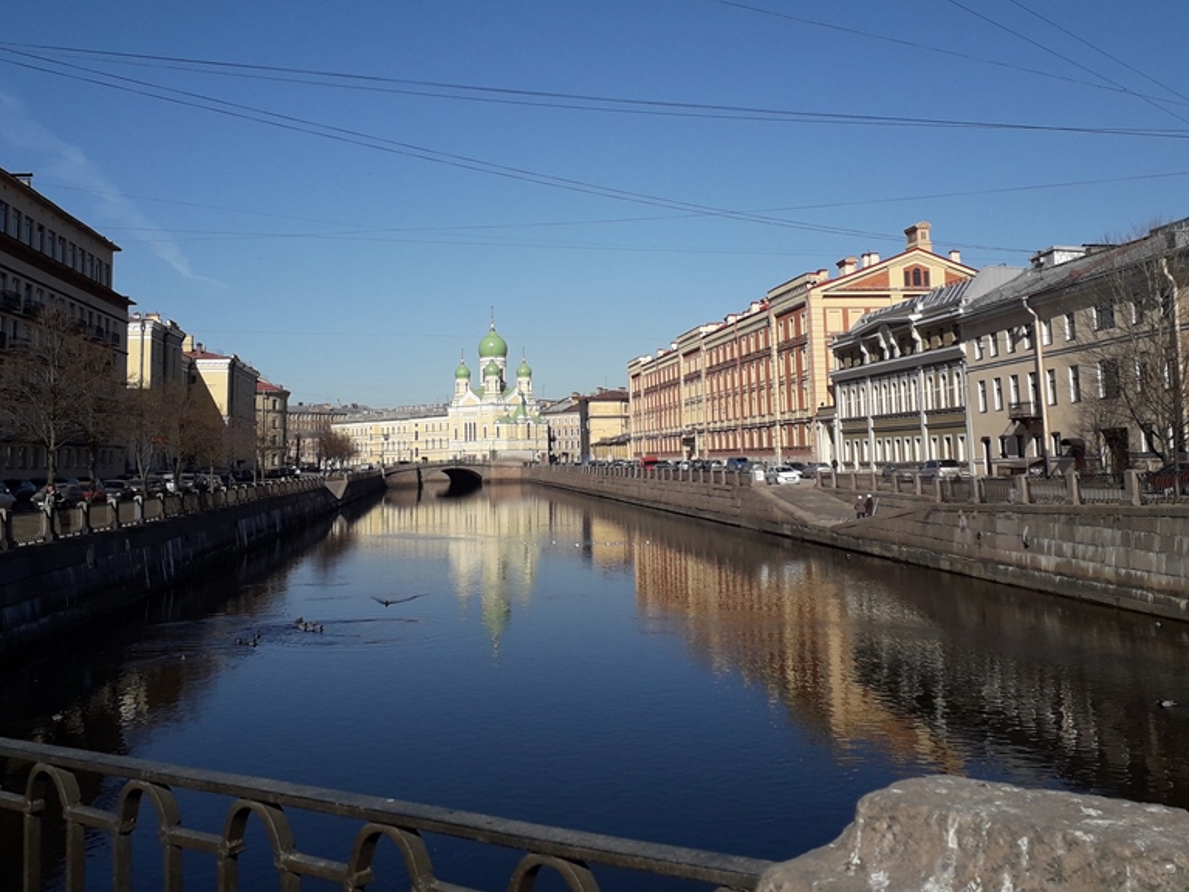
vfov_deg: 39.3
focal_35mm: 36
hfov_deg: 51.4
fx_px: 1237
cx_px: 594
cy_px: 316
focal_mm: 3.6
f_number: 1.9
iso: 40
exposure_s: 1/2817
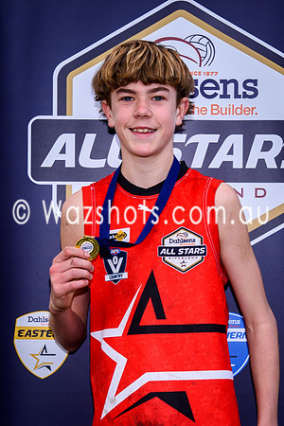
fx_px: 1511
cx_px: 134
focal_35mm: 128
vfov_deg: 16.0
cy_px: 265
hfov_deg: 10.7
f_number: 5.6
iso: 100
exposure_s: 1/160
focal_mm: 38
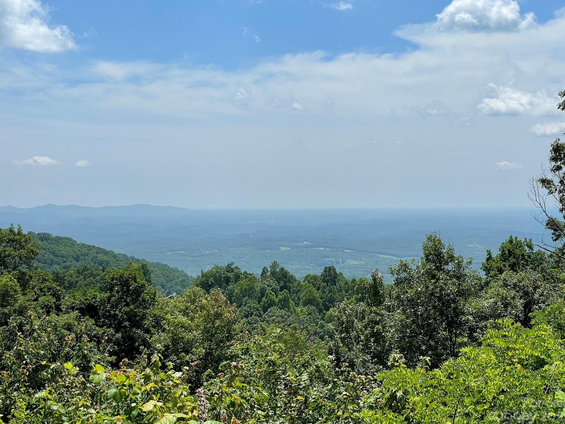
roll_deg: +0.6
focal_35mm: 53
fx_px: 865
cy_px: 214
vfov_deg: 27.5
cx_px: 284
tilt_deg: -1.2
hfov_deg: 36.2
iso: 25
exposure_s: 1/3195
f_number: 2
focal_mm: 6
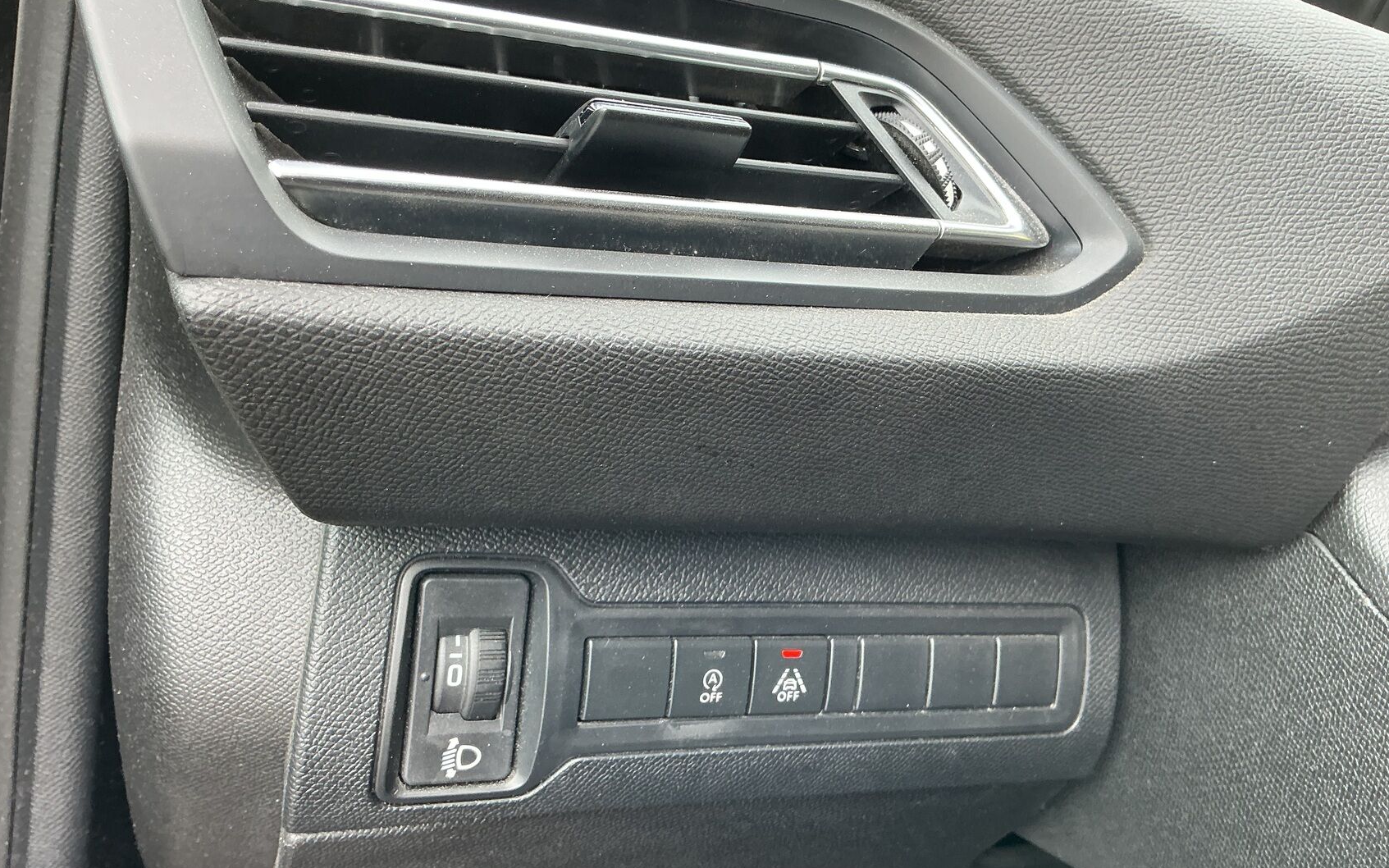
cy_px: 445
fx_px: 1173
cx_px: 690
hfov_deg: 61.2
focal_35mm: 31
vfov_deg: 40.6
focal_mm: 3
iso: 40
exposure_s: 1/60
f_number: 1.8
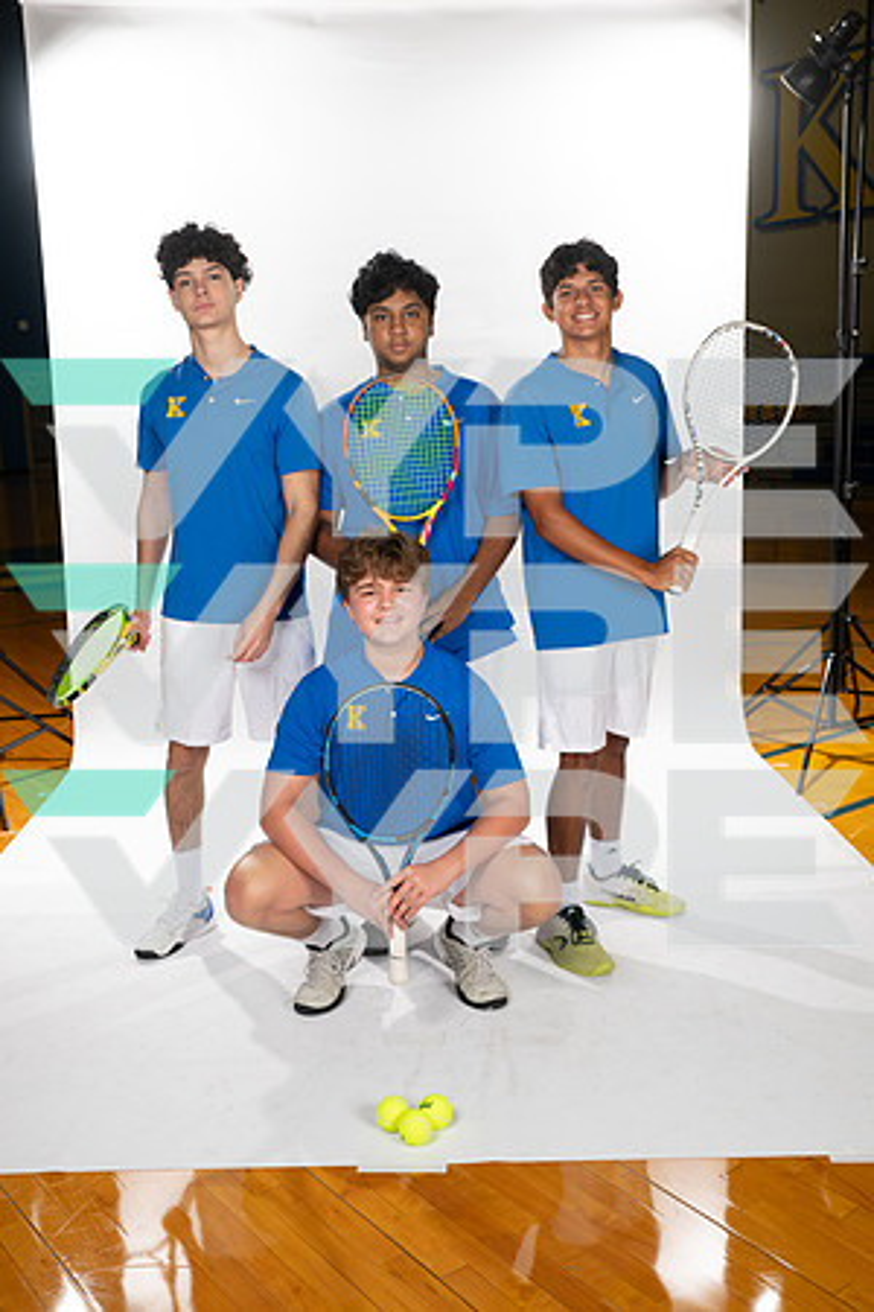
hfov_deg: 36.9
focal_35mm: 36
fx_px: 1311
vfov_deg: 53.1
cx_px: 437
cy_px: 656
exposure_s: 1/320
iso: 800
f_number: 7.1
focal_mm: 36
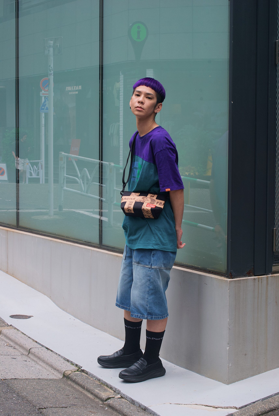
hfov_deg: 16.6
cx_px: 140
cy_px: 208
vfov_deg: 24.6
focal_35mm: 82
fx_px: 956
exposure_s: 1/80
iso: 200
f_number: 4.5
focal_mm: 55
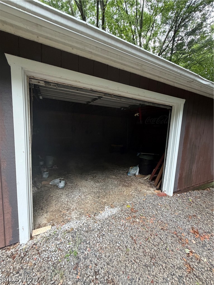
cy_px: 142
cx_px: 107
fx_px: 115
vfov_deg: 102.1
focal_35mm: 14
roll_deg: -2.4
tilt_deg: -7.5
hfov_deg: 85.7
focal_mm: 2.22
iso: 320
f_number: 2.2
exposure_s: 1/81
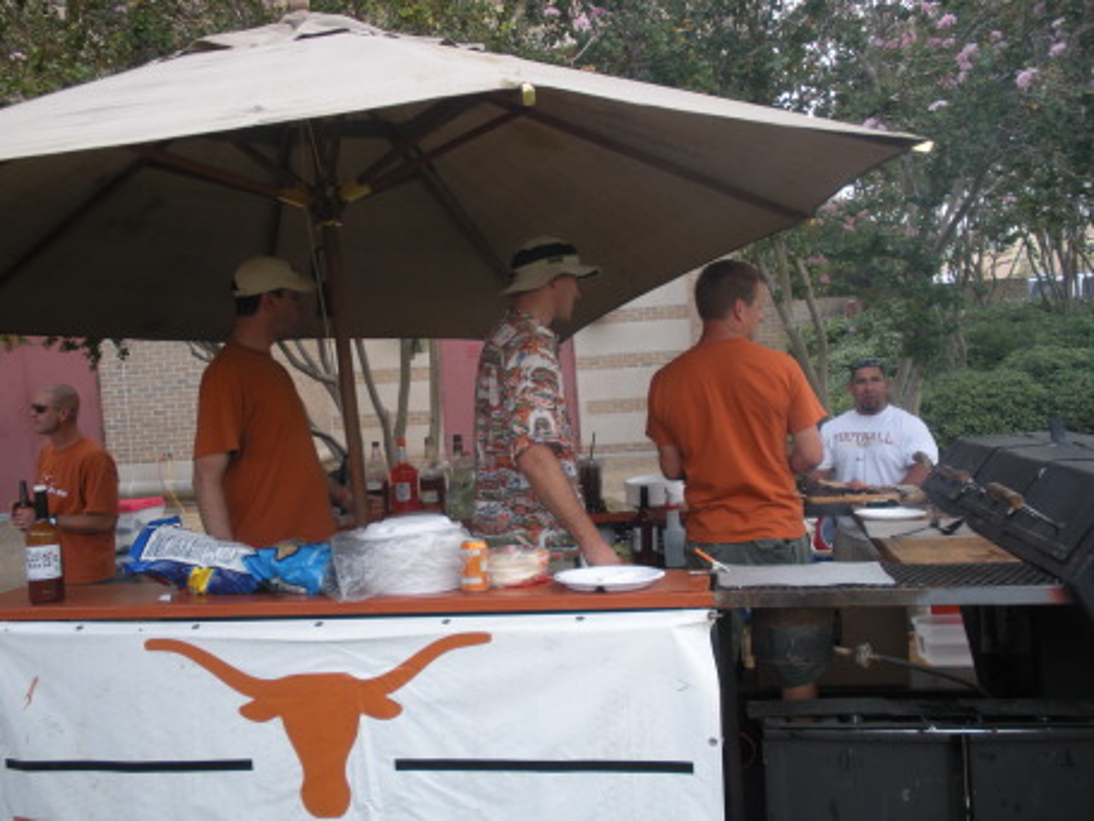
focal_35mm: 36
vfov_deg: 39.7
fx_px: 1138
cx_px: 547
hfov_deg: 51.4
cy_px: 410
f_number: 3.5
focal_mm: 6.3
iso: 64
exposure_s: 1/111
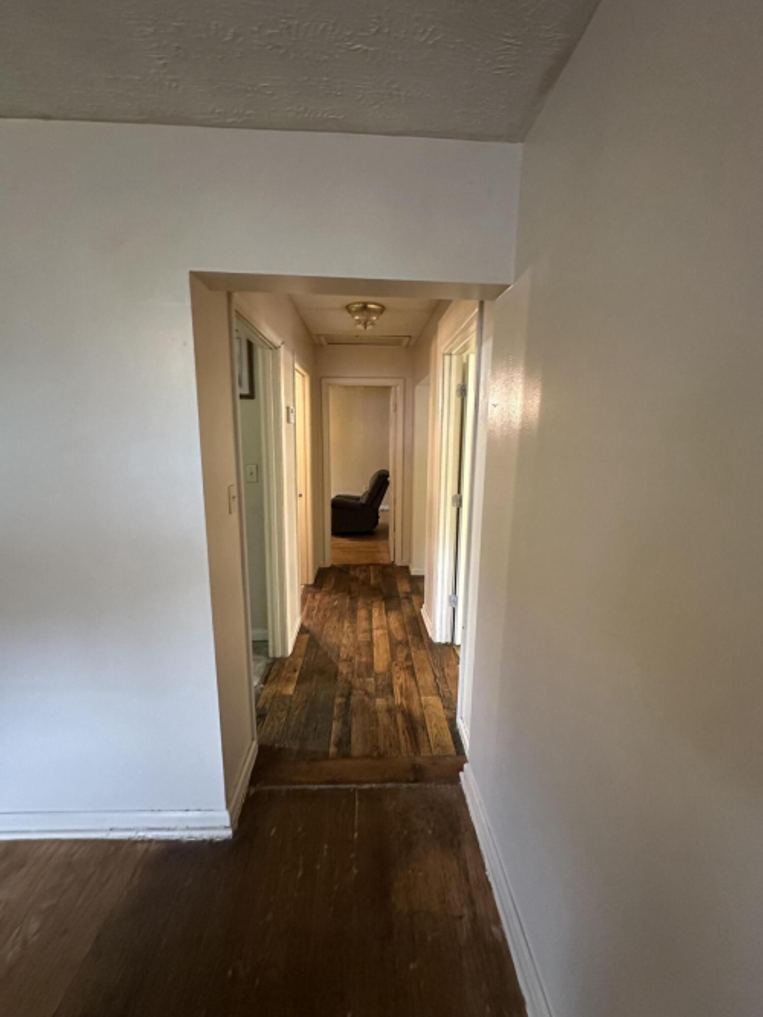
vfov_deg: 102.1
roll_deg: +0.0
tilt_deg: -8.5
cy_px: 508
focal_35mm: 14
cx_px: 382
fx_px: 412
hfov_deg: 85.7
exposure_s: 1/60
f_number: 2.2
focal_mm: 2.22
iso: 1250
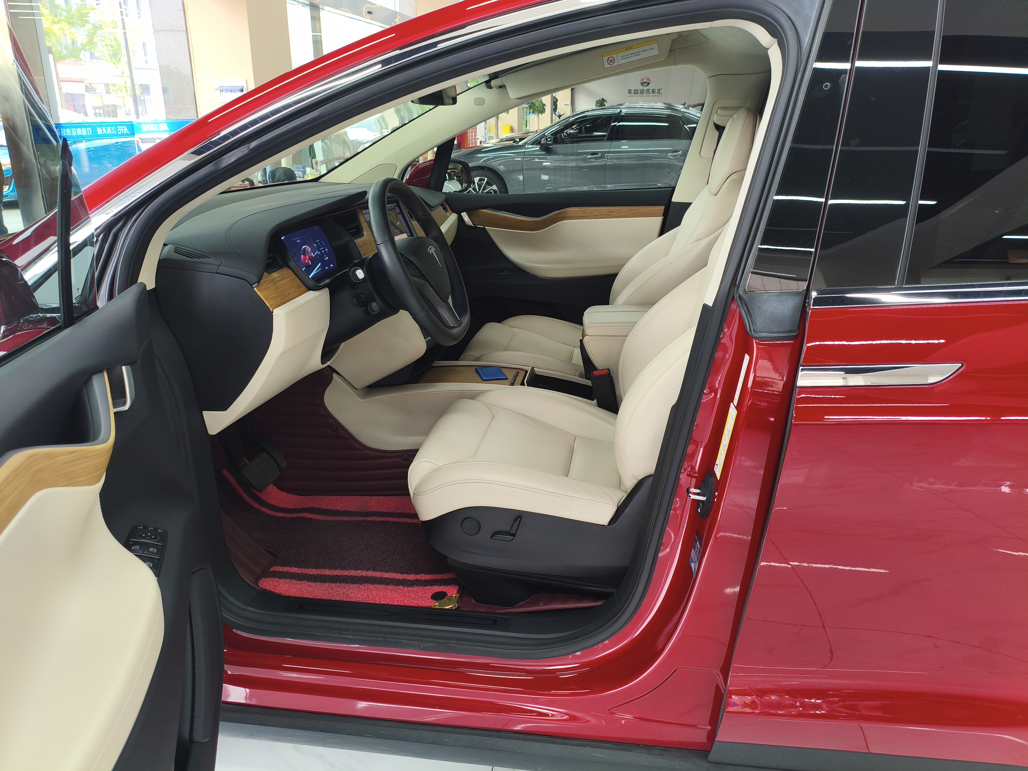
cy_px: 386
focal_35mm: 26
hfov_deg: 67.3
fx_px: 772
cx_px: 514
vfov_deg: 53.1
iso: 160
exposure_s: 1/100
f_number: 1.5
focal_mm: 4.94
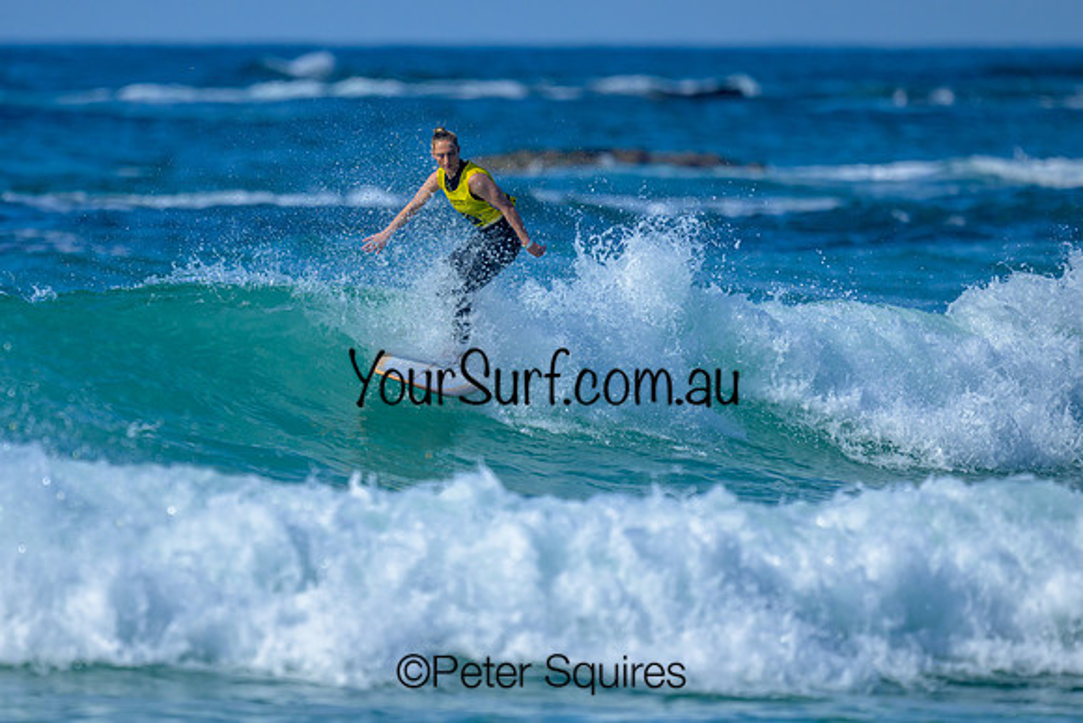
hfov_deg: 1.9
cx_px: 338
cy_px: 429
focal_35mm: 1100
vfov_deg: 1.3
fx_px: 33097
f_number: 6.3
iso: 200
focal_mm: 800
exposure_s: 1/2000
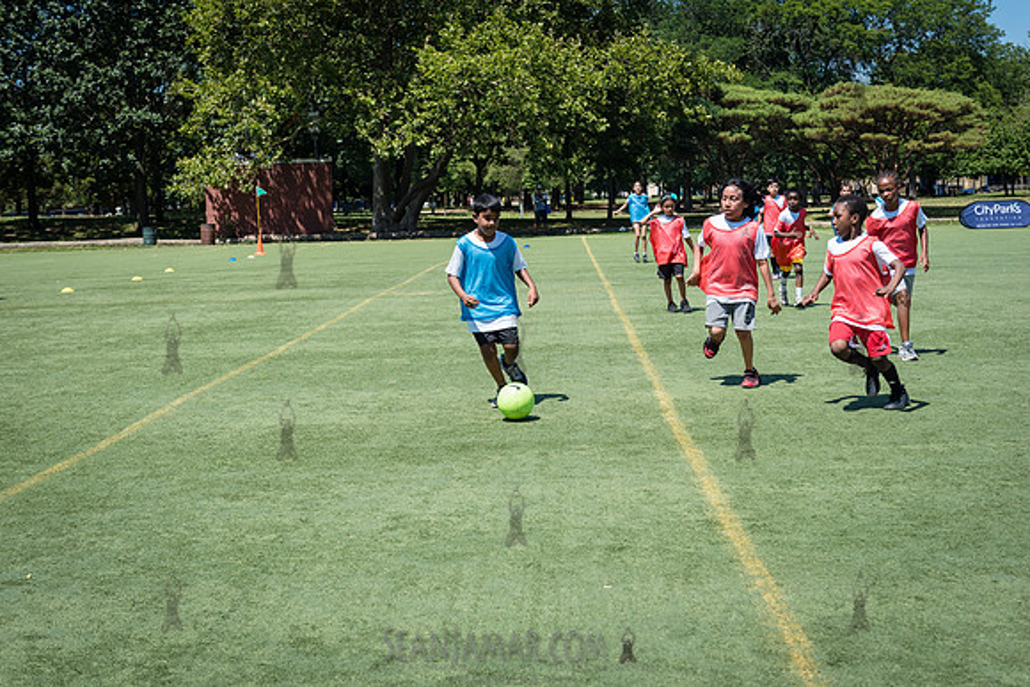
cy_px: 344
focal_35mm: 51
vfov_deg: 26.4
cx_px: 515
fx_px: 1465
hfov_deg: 38.7
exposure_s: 1/640
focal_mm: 50
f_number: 5
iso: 200
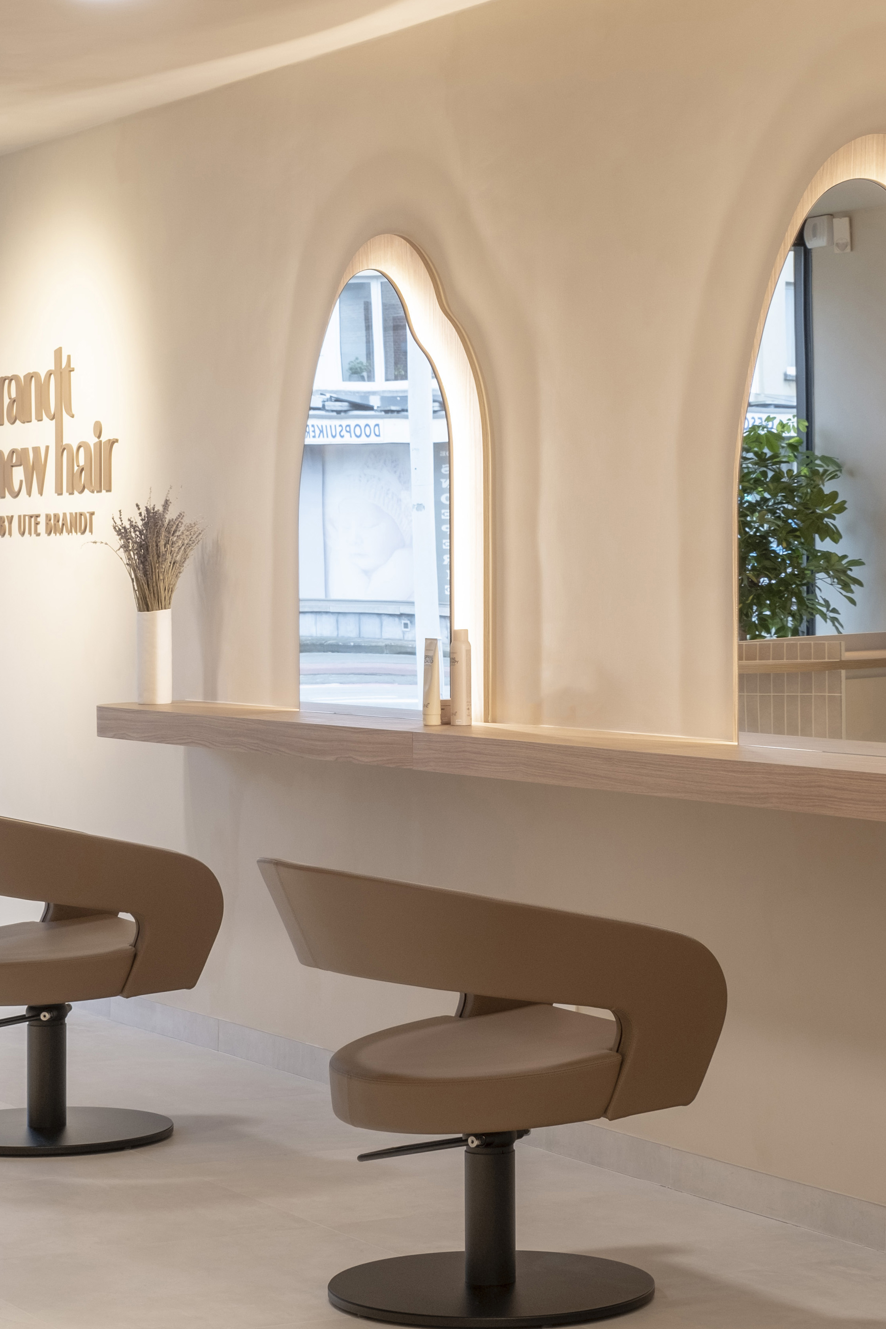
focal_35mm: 89
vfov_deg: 22.9
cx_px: 393
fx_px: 3285
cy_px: 627
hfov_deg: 15.4
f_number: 8
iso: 160
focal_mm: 32.1
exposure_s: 1/2.5
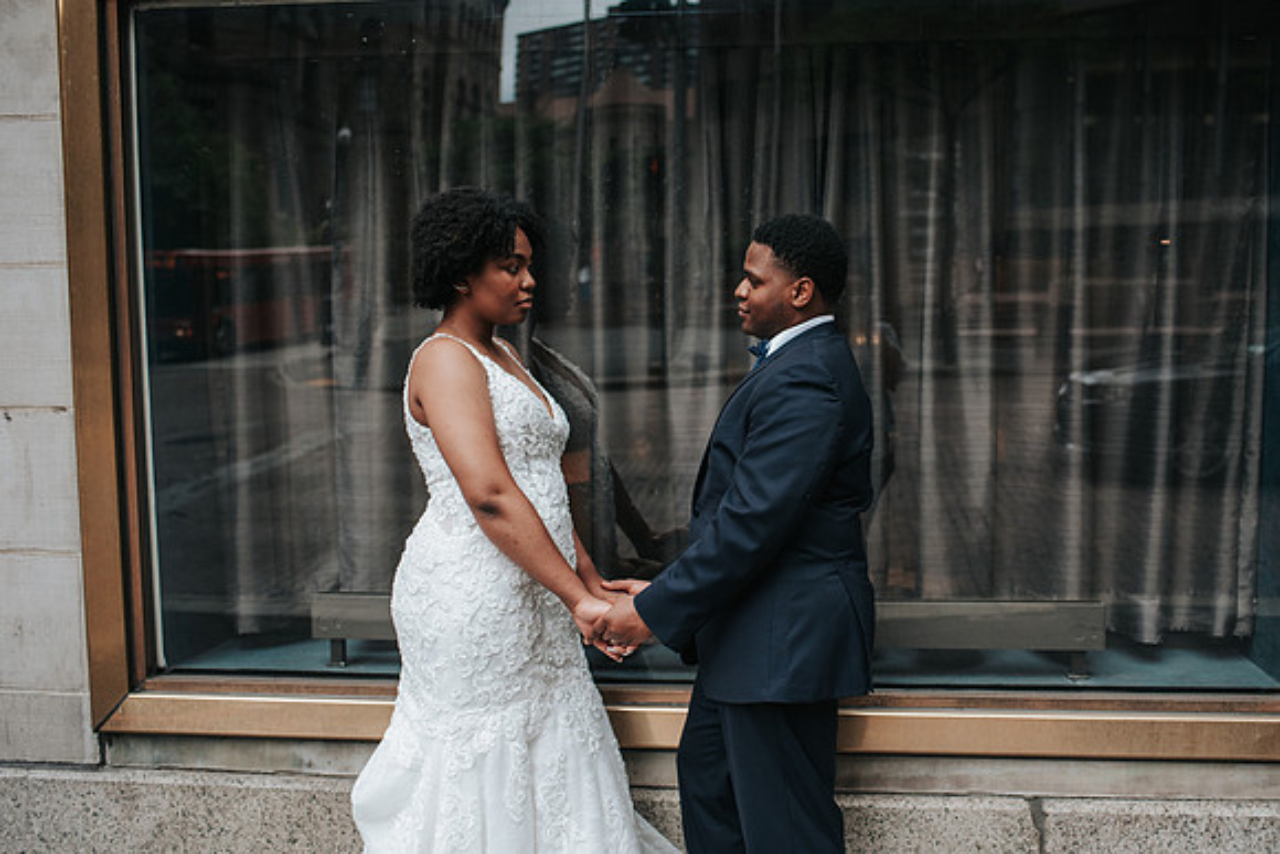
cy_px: 465
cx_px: 699
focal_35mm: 38
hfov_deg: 50.1
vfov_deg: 34.7
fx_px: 1366
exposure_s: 1/1250
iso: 1000
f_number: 2.8
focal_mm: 35
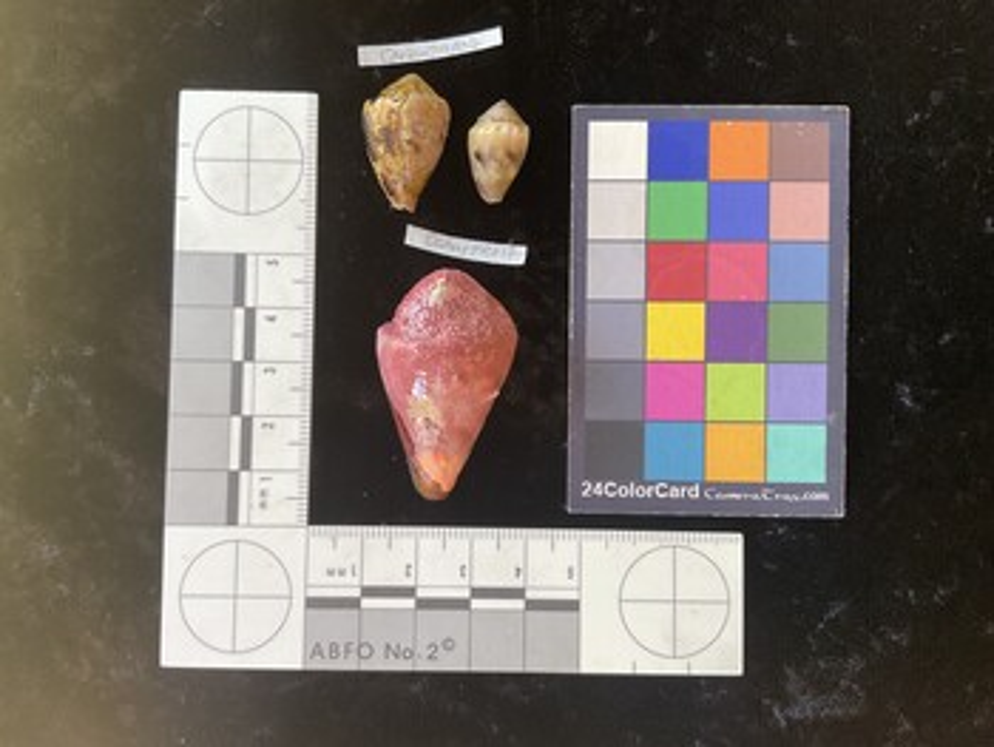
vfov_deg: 48.3
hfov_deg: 61.6
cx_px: 497
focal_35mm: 29
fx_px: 833
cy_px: 374
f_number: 1.8
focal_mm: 3
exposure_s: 1/60
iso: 50
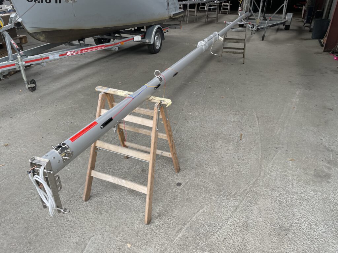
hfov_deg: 67.3
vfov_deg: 53.1
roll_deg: -0.4
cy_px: 126
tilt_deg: -28.1
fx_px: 254
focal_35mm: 26
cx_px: 169
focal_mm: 4.2
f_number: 1.6
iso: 40
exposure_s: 1/121
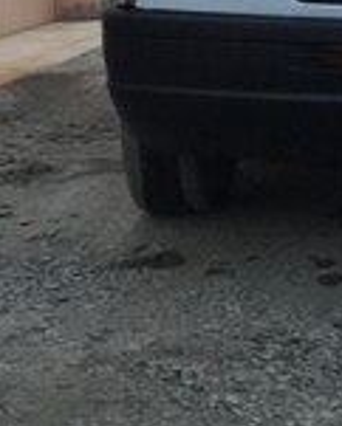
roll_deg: -0.1
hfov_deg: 15.5
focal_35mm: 93
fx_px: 1175
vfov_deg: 19.1
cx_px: 475
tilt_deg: +1.9
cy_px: -121
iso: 160
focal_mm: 4.15
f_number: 2.2
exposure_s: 1/33
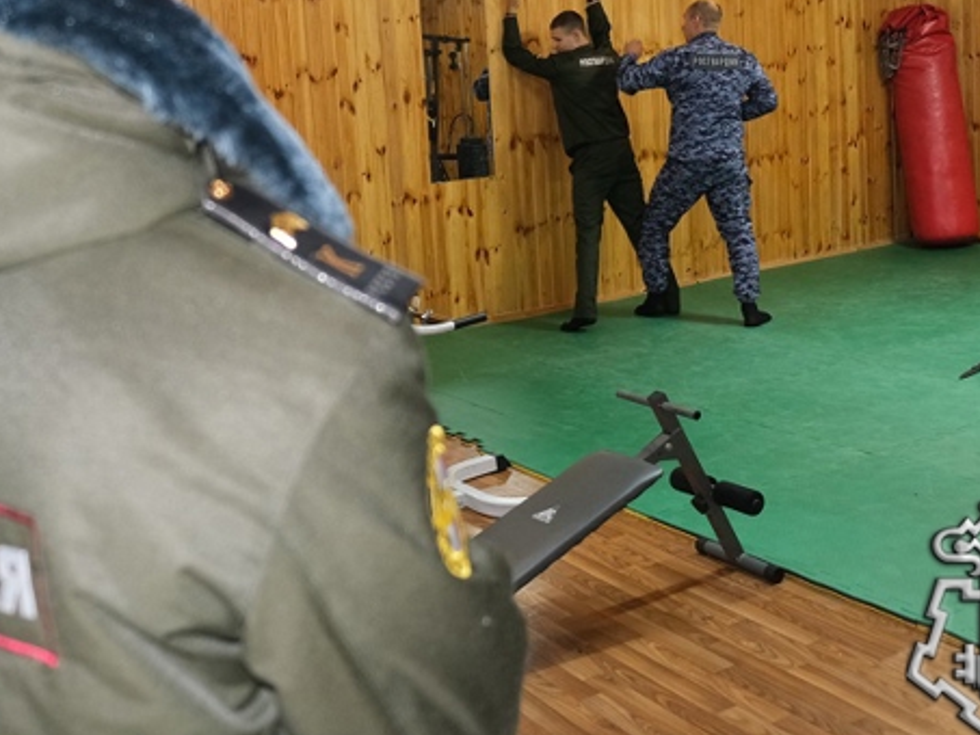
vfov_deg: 33.2
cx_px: 312
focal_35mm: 43
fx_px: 1218
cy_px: 214
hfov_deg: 43.1
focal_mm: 18
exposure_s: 1/60
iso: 1600
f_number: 2.8
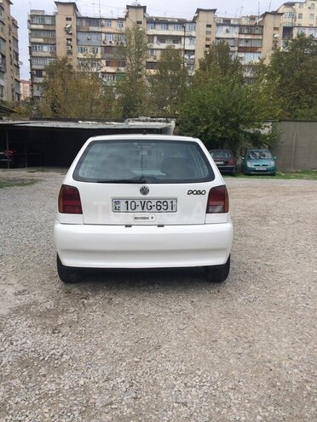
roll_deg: +0.5
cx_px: 158
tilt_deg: -11.1
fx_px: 354
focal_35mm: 29
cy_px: 211
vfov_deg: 61.7
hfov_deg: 48.2
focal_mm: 4.15
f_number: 2.2
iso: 32
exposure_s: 1/892
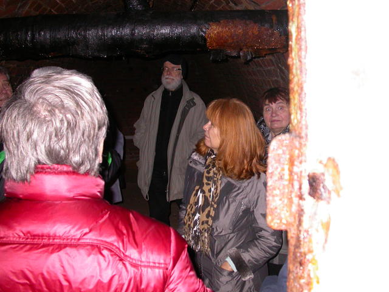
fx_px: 427
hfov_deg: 49.0
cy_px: 146
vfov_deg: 37.7
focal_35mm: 38
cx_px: 194
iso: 200
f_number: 2.6
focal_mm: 7.85
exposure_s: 1/60
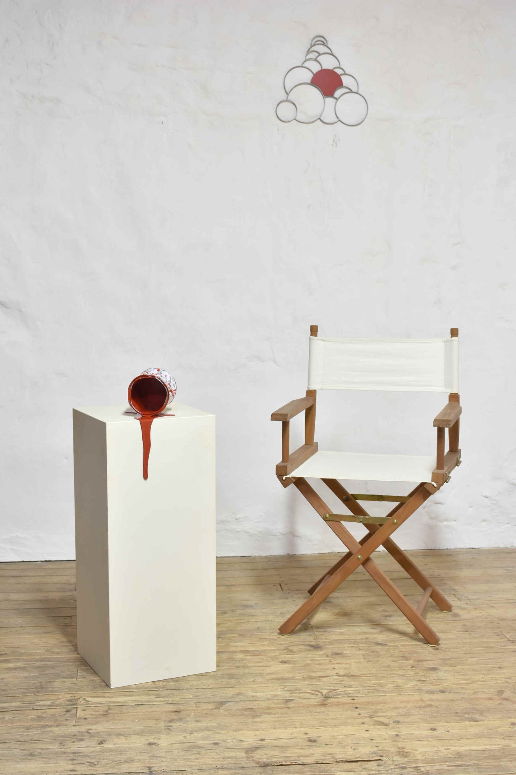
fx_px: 1129
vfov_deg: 37.9
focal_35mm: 52
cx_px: 258
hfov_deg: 25.8
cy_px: 388
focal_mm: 35
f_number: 6.3
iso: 800
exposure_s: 1/25
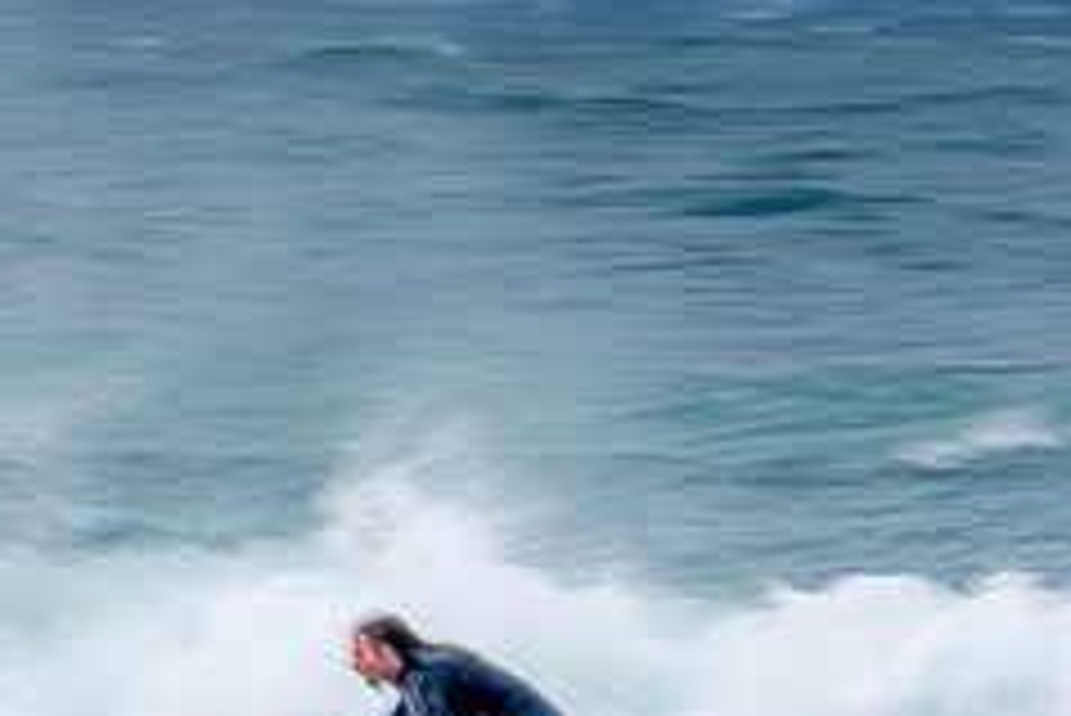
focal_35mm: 1754
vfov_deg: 0.8
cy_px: 862
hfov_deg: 1.2
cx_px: 441
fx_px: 52211
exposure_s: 1/25
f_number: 22
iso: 100
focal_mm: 480
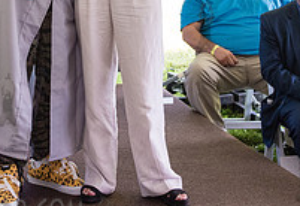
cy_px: -83
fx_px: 883
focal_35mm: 105
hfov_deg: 19.1
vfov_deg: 12.8
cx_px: 68
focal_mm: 32
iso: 2500
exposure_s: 1/800
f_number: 4
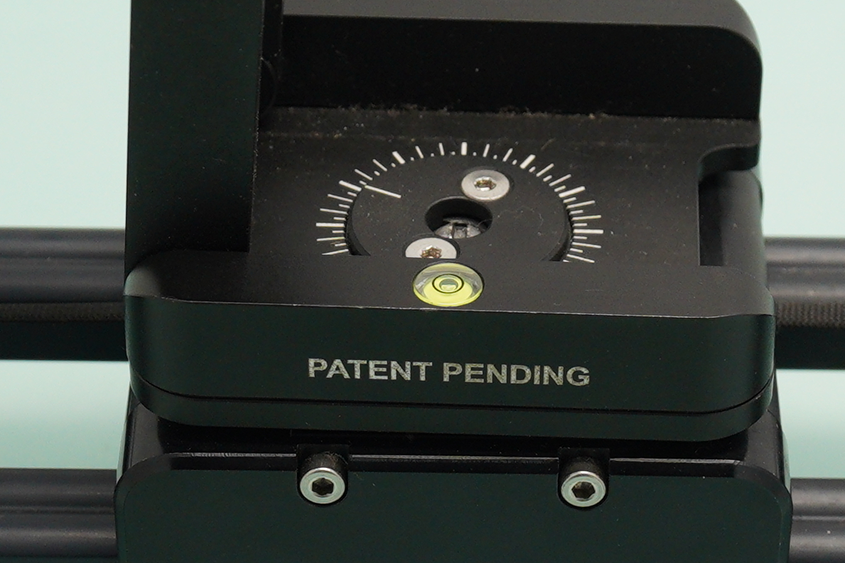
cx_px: 427
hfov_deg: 14.8
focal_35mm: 139
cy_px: 250
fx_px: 3263
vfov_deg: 9.9
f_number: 4.5
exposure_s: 1/160
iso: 640
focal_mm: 28
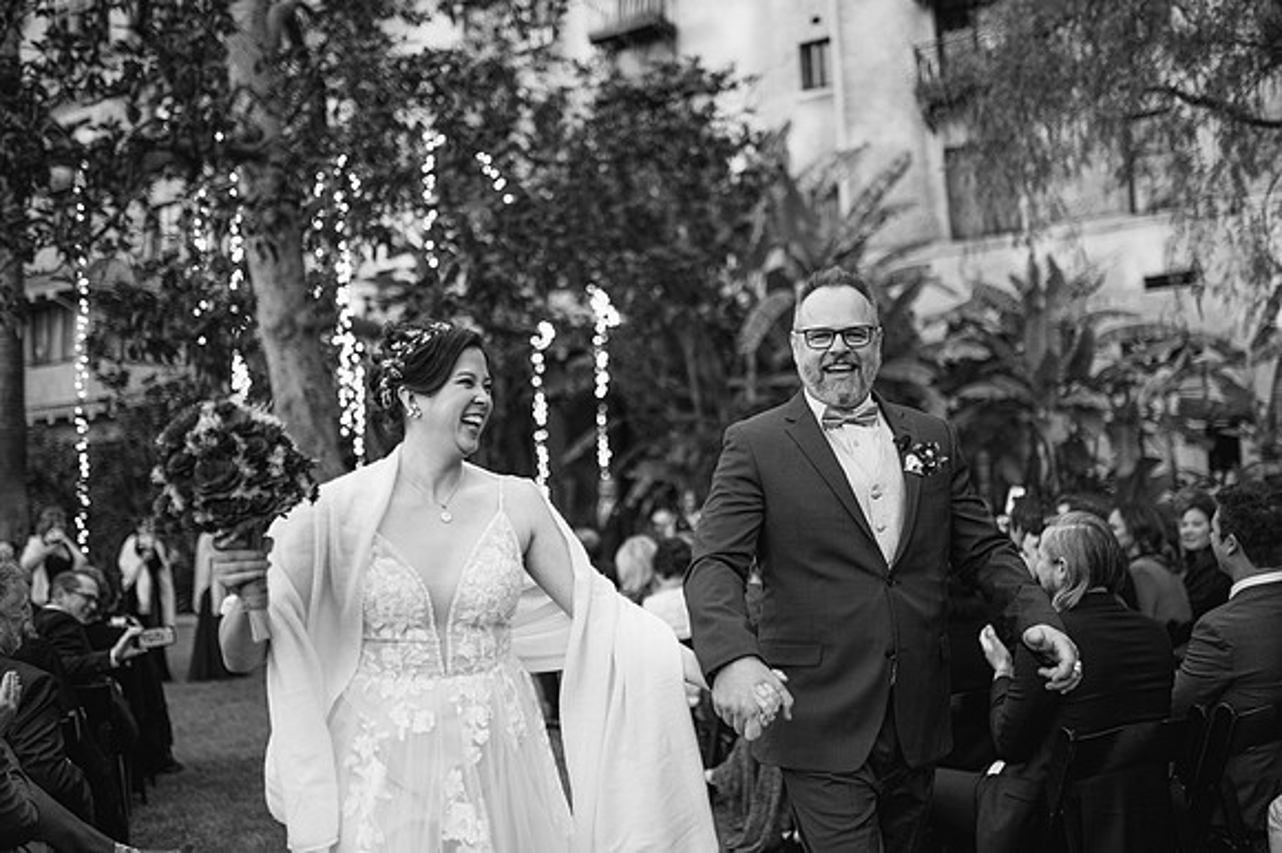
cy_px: 427
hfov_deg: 53.5
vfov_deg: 37.1
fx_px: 1271
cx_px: 648
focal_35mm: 36
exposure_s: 1/2000
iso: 1000
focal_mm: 35
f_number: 1.4
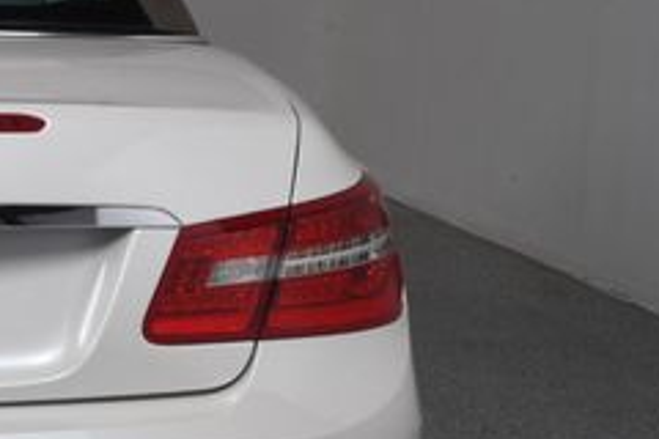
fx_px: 1757
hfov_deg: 19.8
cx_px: -159
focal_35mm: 96
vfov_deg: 14.2
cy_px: 269
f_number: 14
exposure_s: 1/160
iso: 100
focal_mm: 24
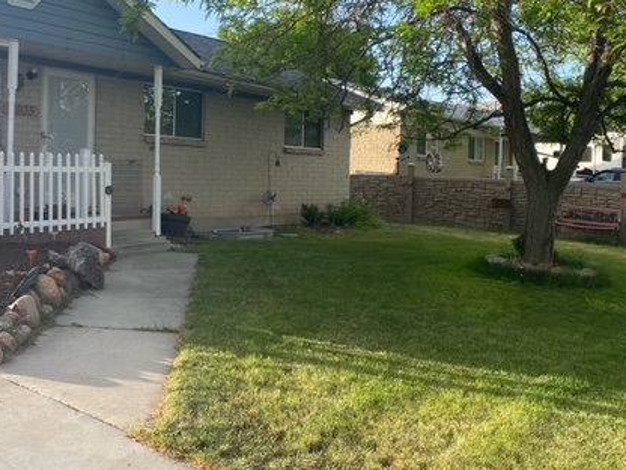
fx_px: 723
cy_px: 167
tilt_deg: +1.2
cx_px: 235
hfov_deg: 46.4
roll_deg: -1.2
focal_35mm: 40
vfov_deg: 35.7
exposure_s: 1/499
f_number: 1.8
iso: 32
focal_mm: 4.25
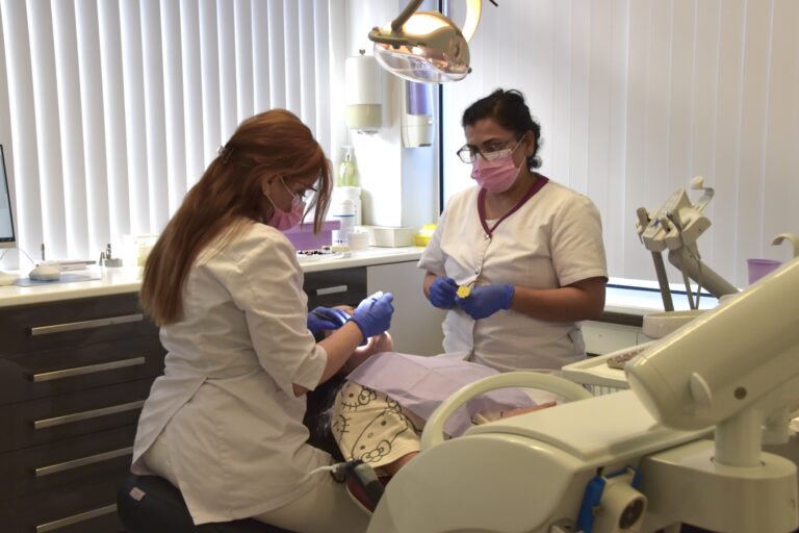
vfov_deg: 29.9
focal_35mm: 45
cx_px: 400
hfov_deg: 43.6
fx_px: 999
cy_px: 266
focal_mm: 30
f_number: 8
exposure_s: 1/60
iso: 400
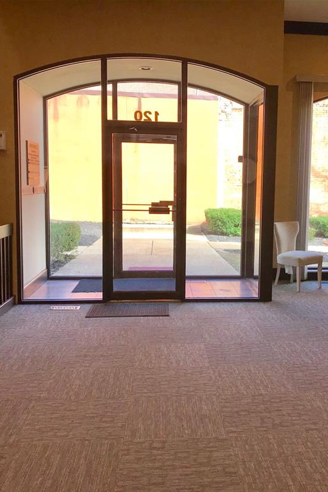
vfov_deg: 49.6
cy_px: 246
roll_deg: -0.5
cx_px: 220
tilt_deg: -6.8
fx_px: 533
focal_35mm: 39
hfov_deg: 33.9
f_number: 1.8
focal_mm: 3.99
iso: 25
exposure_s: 1/120
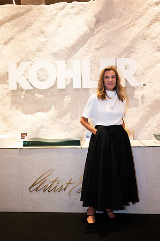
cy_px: 120
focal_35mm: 35
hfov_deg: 37.8
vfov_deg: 54.5
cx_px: 80
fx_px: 234
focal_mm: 35
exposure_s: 1/200
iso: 1600
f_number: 5
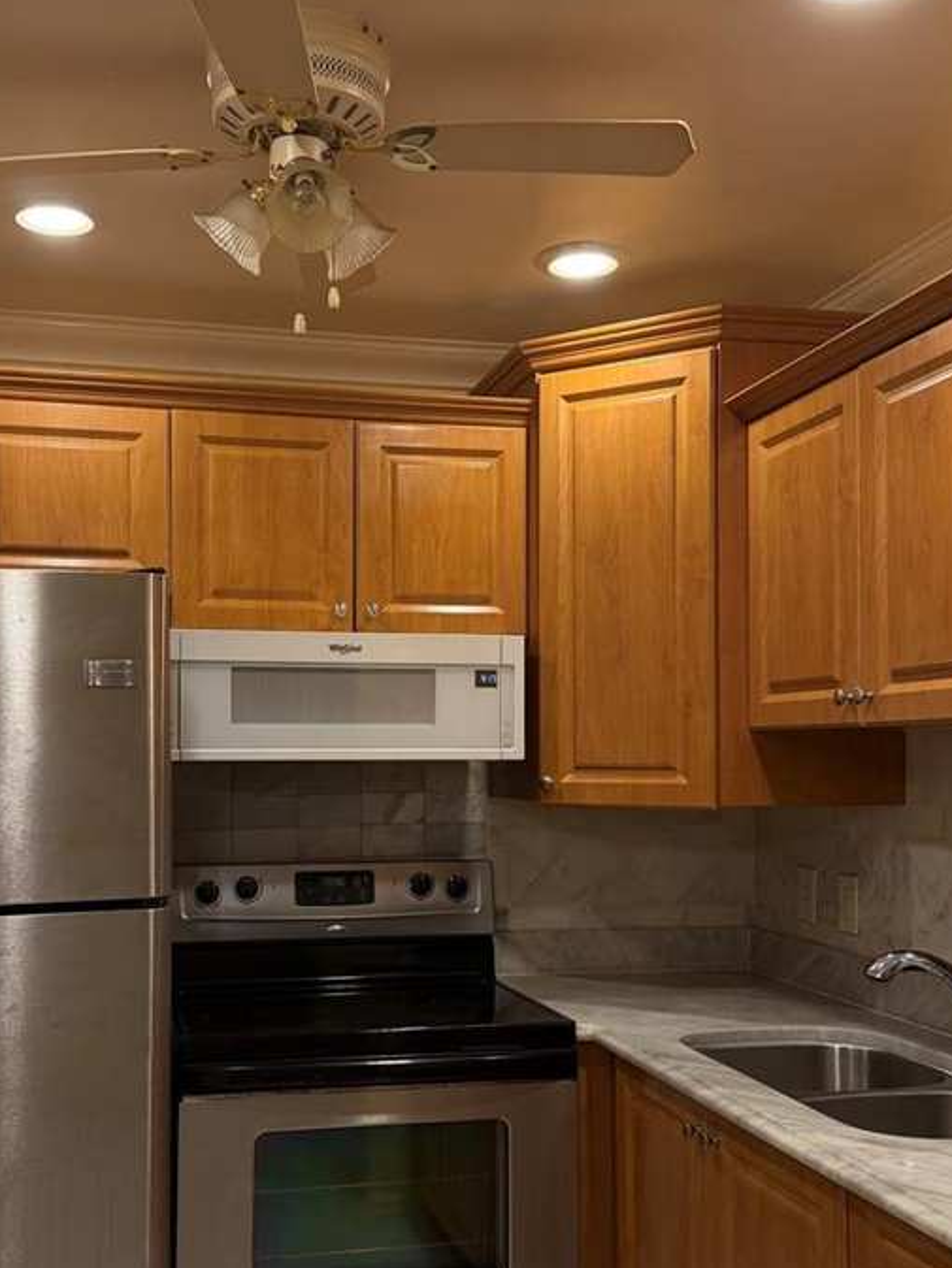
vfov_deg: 48.9
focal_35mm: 38
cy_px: 714
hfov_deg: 37.7
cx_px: 405
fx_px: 1393
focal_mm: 6.76
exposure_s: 1/127
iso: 200
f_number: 1.78
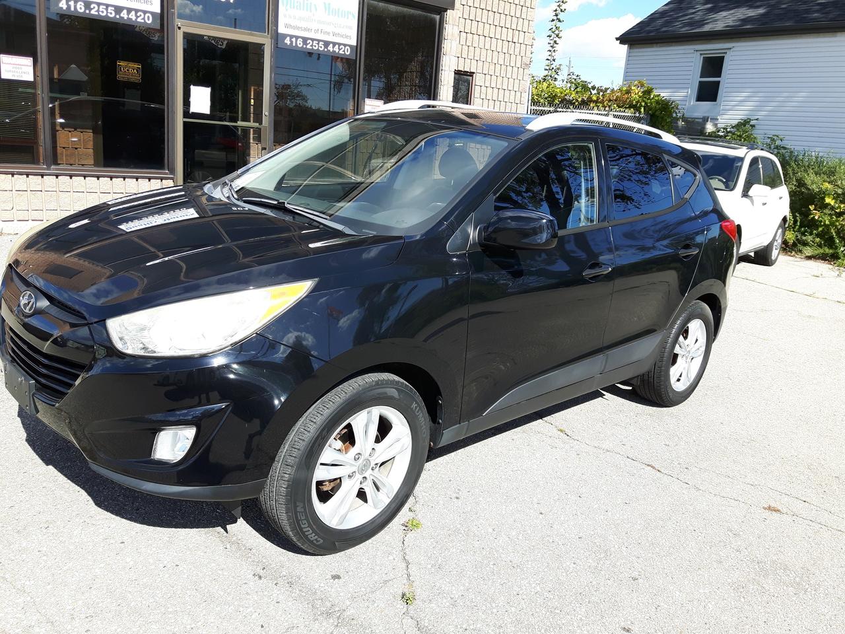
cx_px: 422
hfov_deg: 58.4
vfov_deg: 45.4
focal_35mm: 31
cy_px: 317
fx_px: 757
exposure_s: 1/592
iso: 40
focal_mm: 3.7
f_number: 1.9
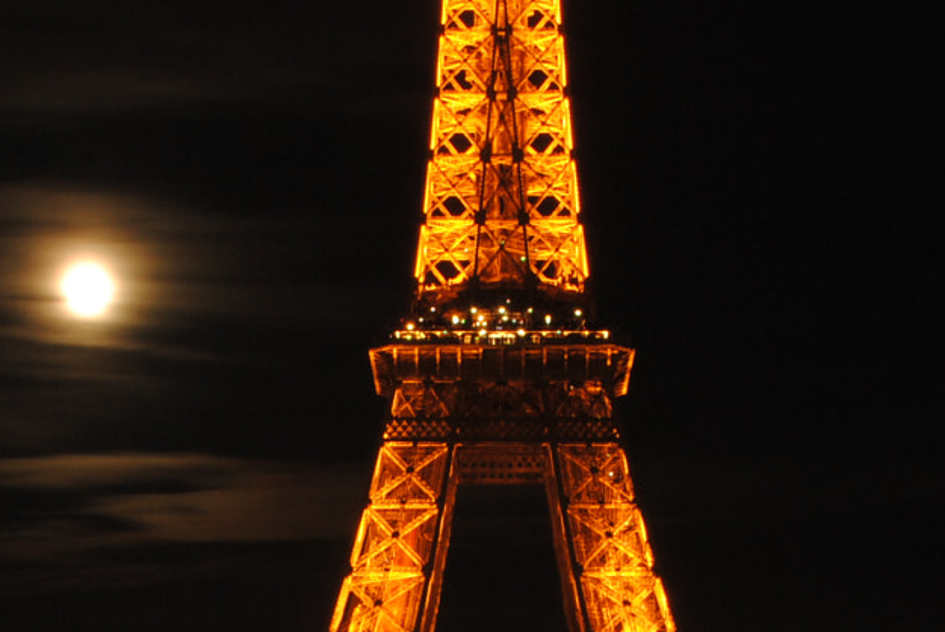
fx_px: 3100
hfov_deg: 17.3
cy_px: 897
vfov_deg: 11.3
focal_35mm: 118
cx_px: 475
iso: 100
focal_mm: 24
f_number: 13
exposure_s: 10
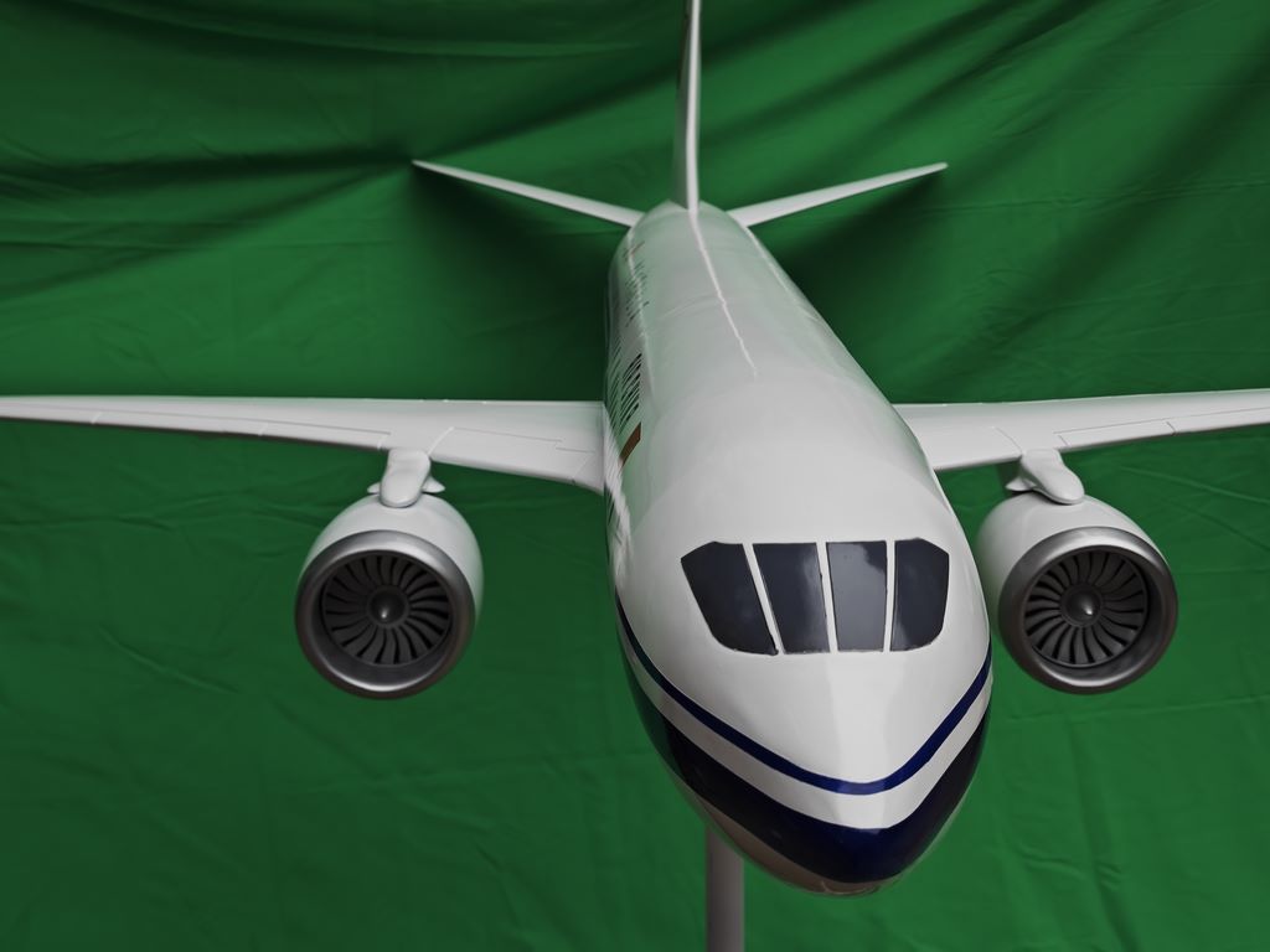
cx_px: 635
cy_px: 476
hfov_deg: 37.5
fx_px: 1871
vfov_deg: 28.6
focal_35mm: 51
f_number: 1.9
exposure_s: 1/742
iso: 50
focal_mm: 8.7
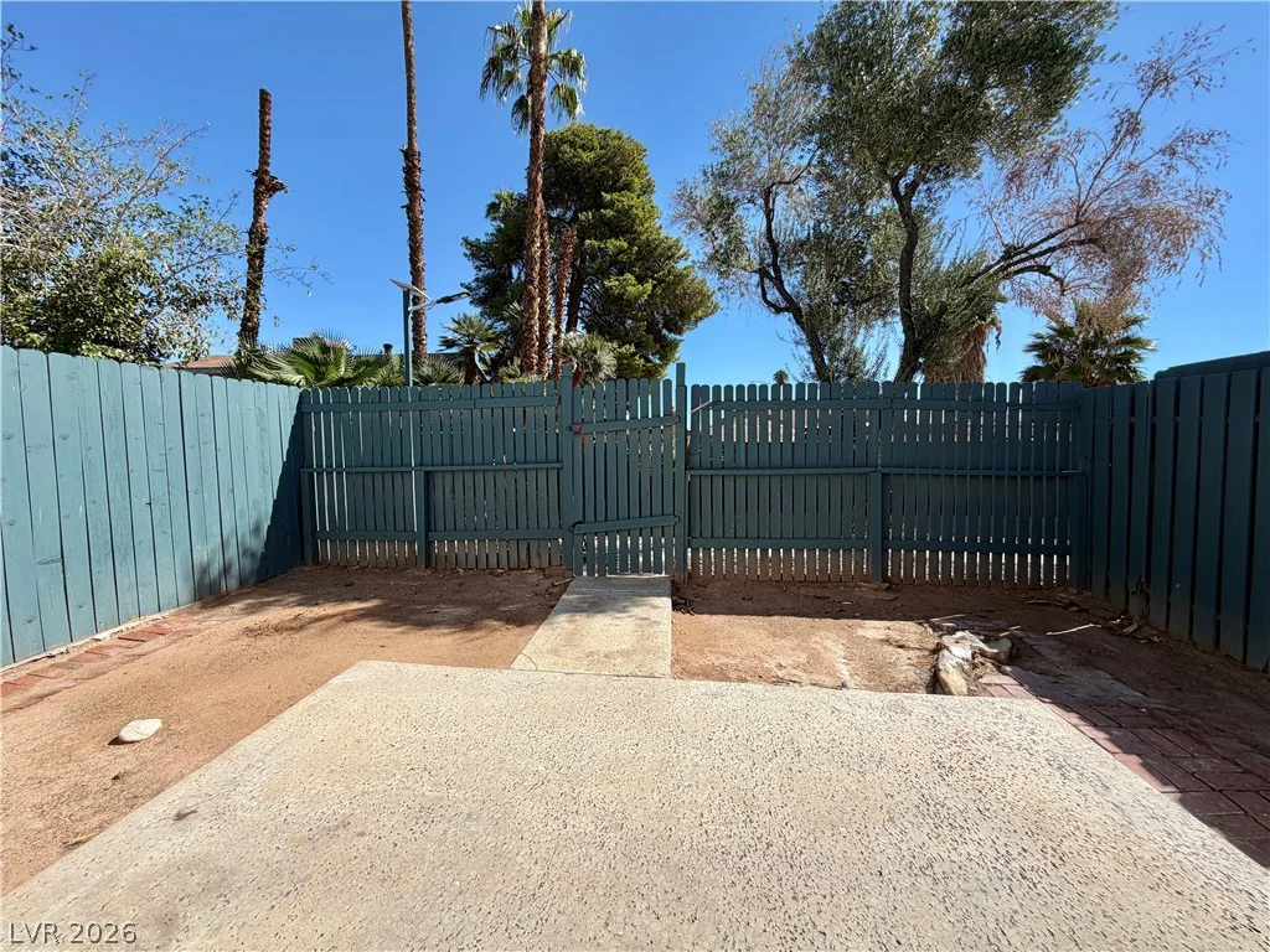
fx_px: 514
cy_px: 476
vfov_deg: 85.7
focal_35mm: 14
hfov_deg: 102.1
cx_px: 635
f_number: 2.2
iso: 20
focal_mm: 2.22
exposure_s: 1/876
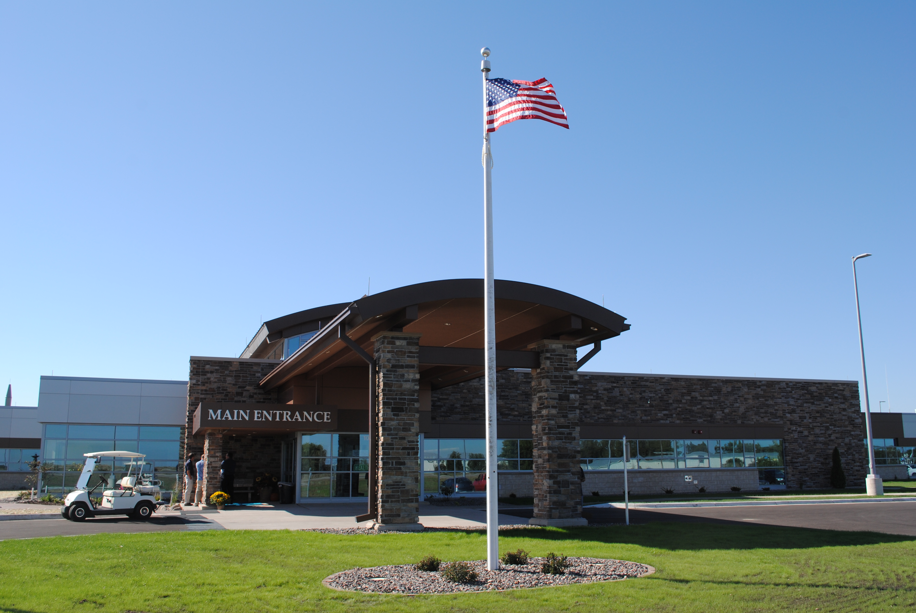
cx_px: 458
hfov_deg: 57.2
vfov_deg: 40.1
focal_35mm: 33
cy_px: 306
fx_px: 841
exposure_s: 1/250
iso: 100
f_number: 8
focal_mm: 22
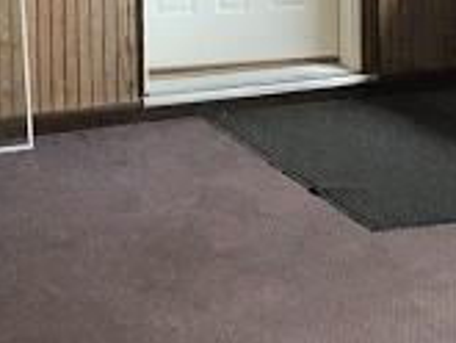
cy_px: -185
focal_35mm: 120
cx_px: 193
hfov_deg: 16.4
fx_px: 1582
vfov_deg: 11.8
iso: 125
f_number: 2.4
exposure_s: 1/30
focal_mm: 3.3
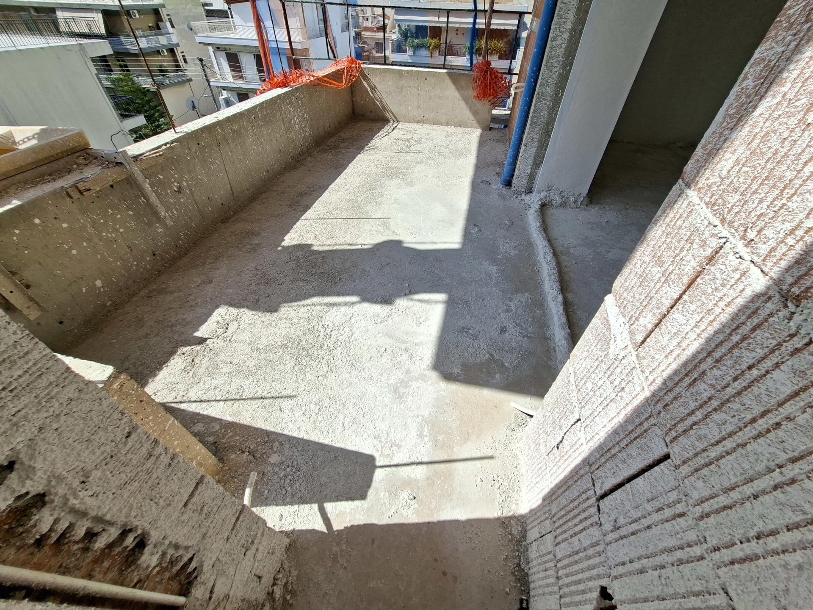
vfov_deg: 89.9
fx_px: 305
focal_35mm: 13
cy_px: 305
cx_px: 406
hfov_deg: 106.2
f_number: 2.2
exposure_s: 1/1462
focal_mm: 1.74
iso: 40
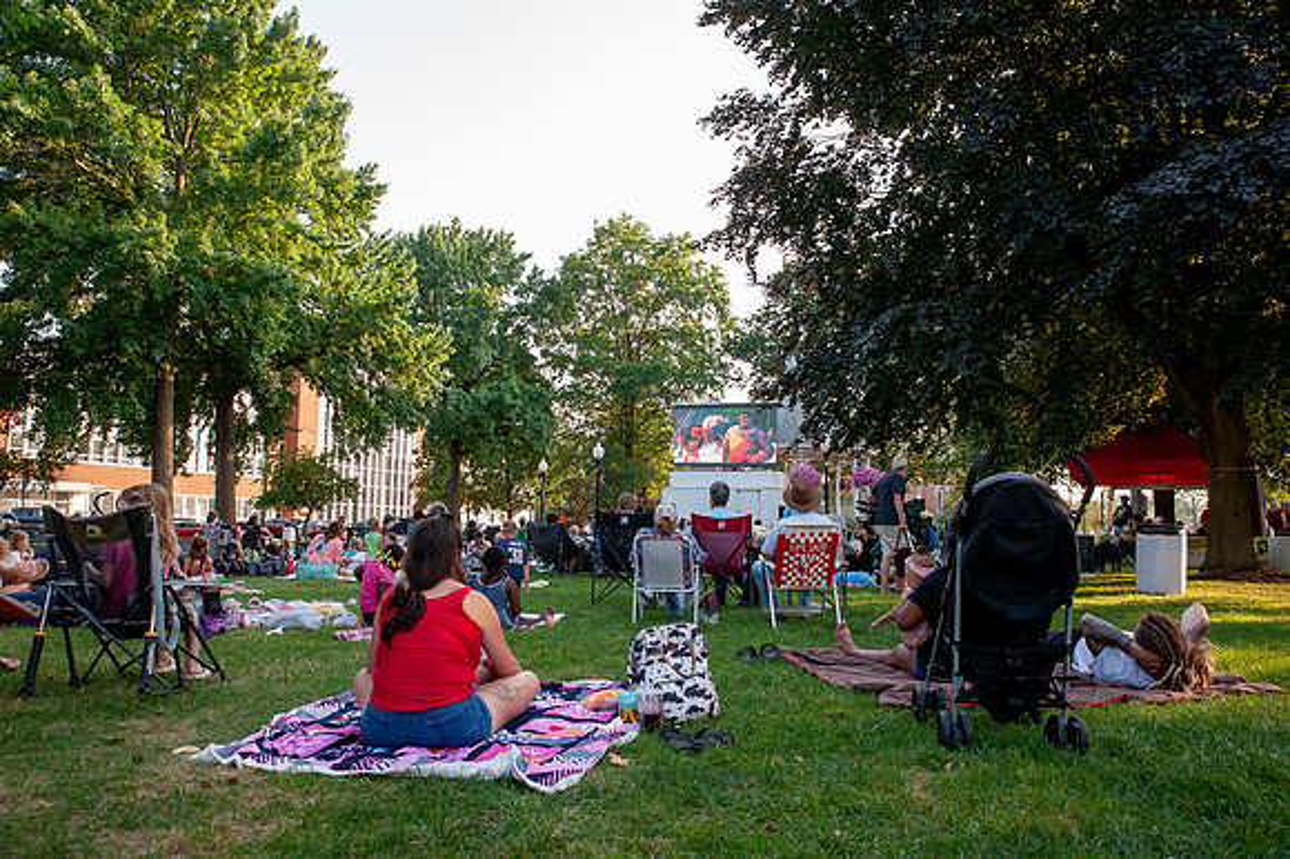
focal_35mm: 26
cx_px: 645
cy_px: 430
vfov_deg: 49.5
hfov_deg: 69.4
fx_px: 931
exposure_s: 1/160
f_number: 7.1
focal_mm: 26
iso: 400
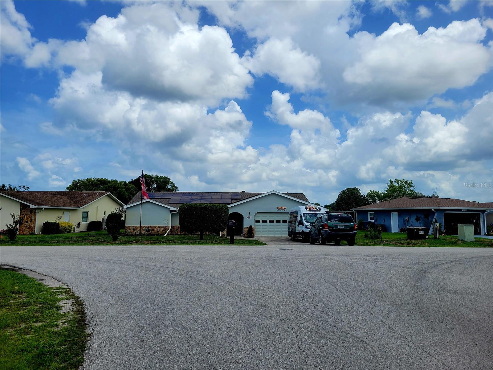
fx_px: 370
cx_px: 246
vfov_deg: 53.1
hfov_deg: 67.3
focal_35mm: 26
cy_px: 185
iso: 40
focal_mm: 5.4
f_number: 1.8
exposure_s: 1/5000
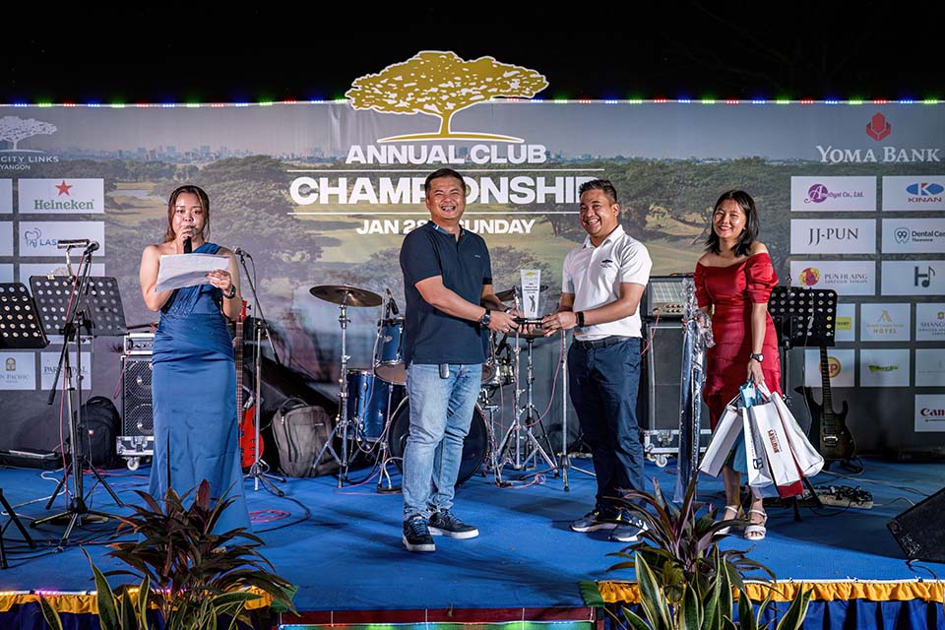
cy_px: 315
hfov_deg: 42.7
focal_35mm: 46
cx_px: 472
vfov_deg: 29.2
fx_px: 1207
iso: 900
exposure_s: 1/200
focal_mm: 46
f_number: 4
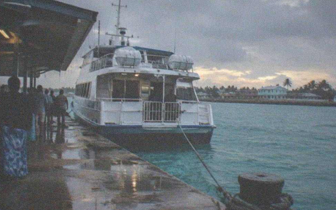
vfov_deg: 25.3
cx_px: 167
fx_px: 467
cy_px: 109
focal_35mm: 51
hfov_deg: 39.6
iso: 6400
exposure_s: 1/25
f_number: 9
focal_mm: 49
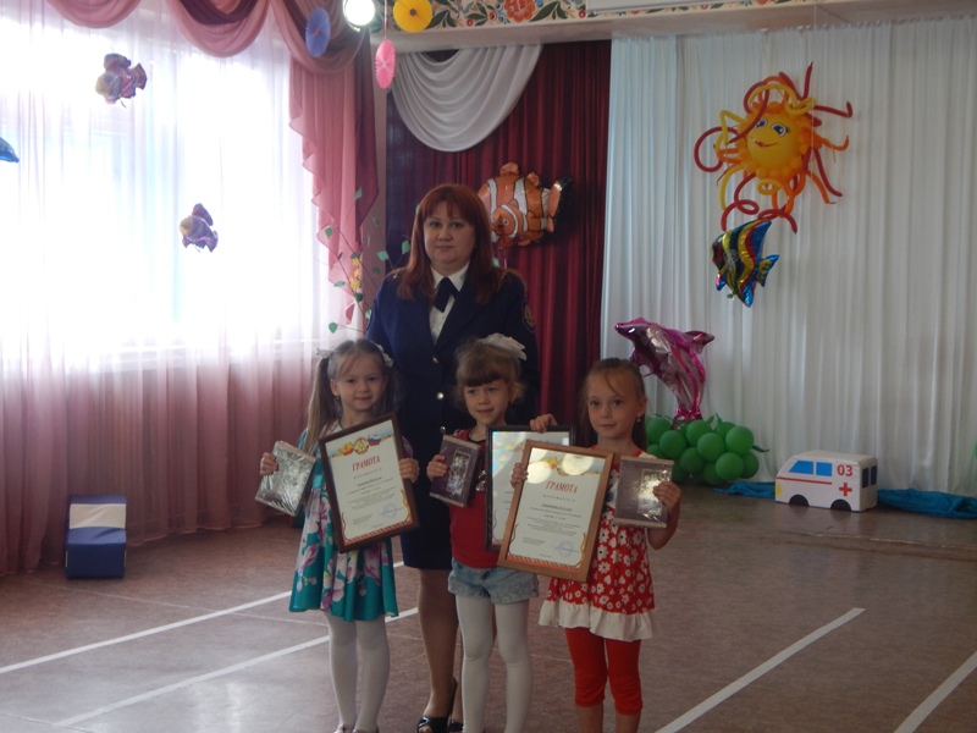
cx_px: 488
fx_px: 1524
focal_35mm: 54
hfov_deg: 35.5
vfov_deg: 27.0
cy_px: 366
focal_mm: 9.7
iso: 160
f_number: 3.8
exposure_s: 1/30
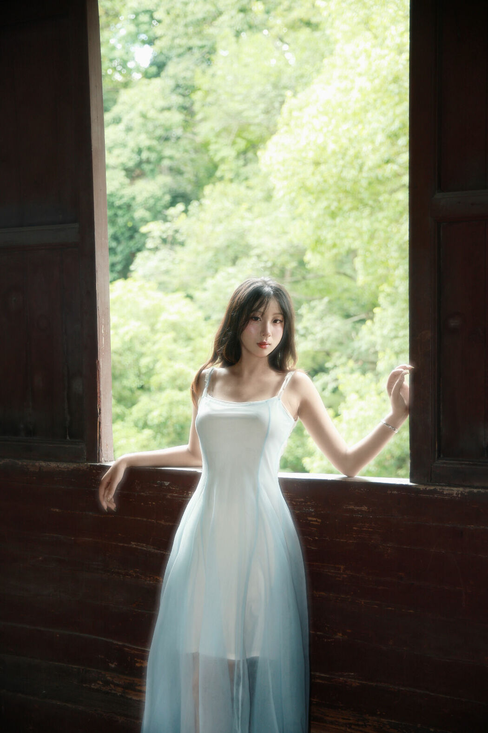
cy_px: 366
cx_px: 244
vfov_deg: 44.5
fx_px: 895
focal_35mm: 44
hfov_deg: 30.5
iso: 320
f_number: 2.8
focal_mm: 45
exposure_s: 1/80
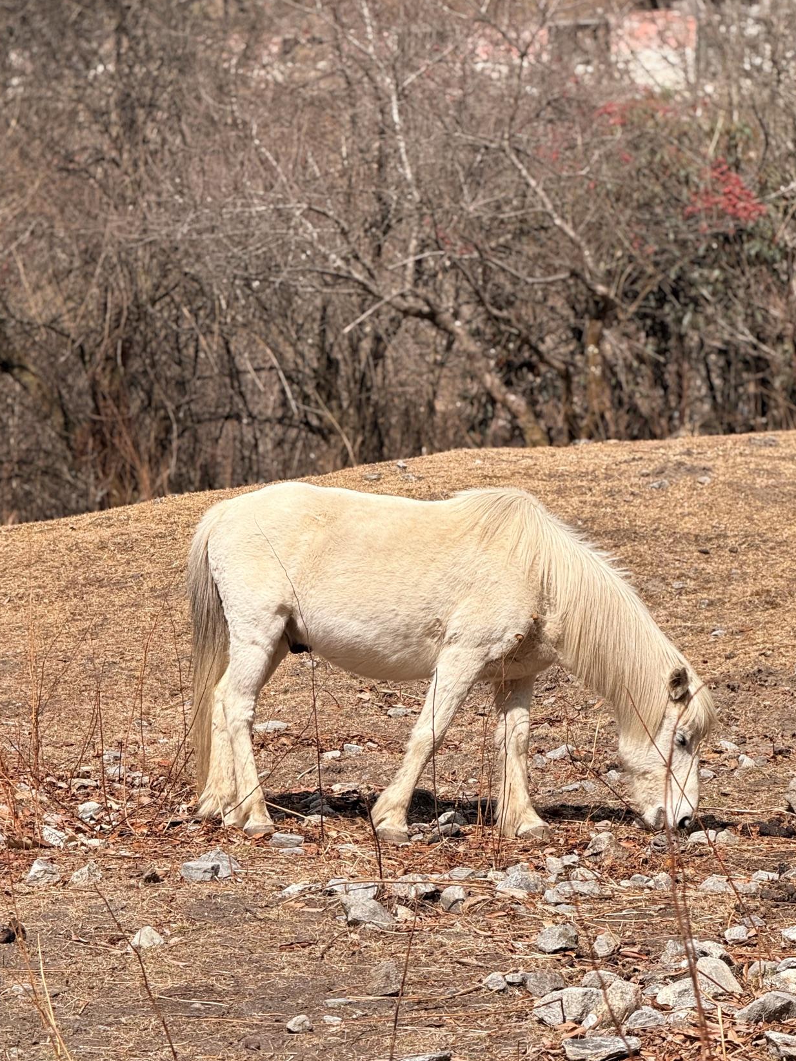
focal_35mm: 140
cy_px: 540
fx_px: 4294
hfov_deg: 10.6
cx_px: 429
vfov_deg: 14.1
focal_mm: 15.66
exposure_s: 1/1613
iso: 64
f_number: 2.8
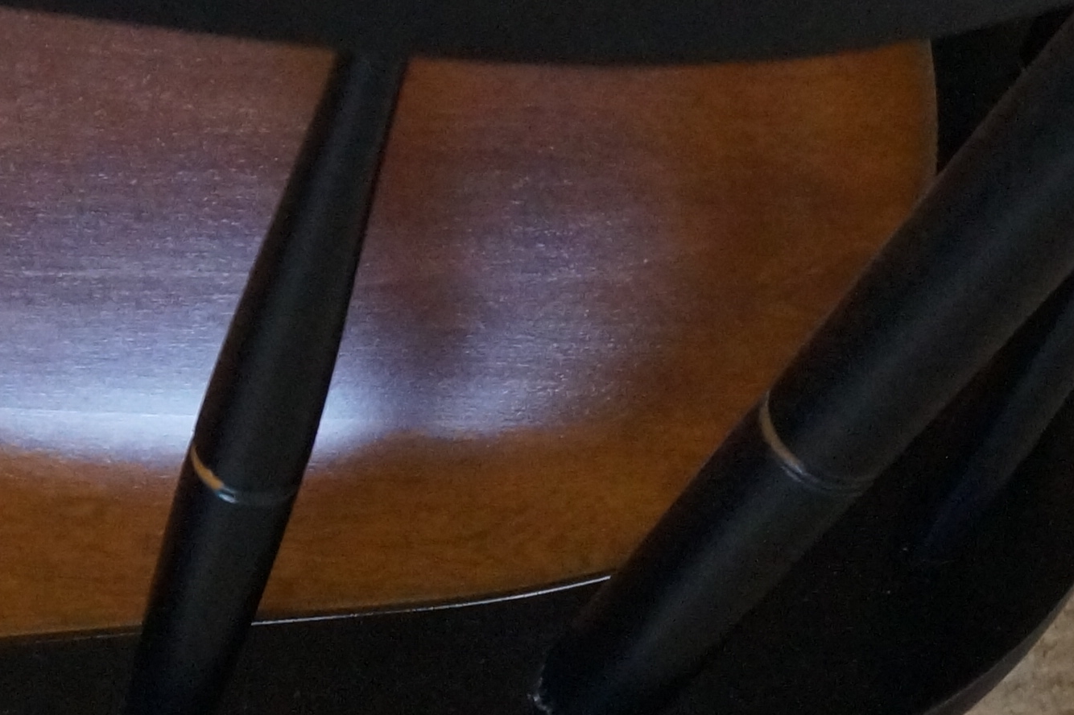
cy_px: 418
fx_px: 4025
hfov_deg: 15.2
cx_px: 469
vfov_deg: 10.1
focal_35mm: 135
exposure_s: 1/160
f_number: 4
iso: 2500
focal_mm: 22
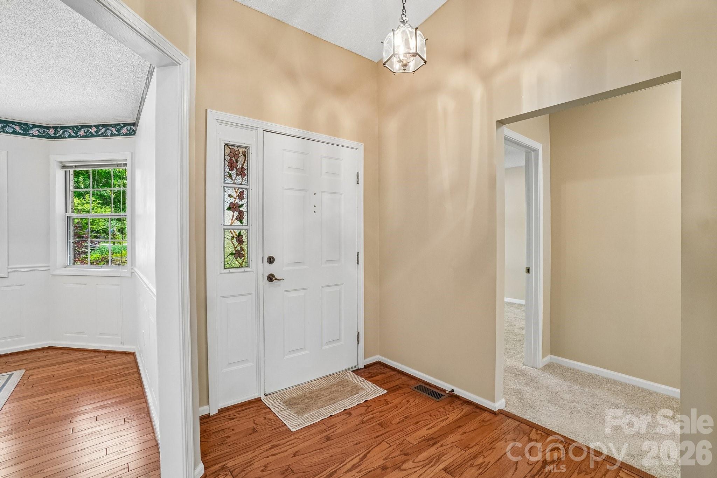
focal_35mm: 15
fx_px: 299
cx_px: 358
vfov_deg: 77.3
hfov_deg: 100.4
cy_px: 239
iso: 400
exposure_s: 1/13
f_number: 8
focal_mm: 10
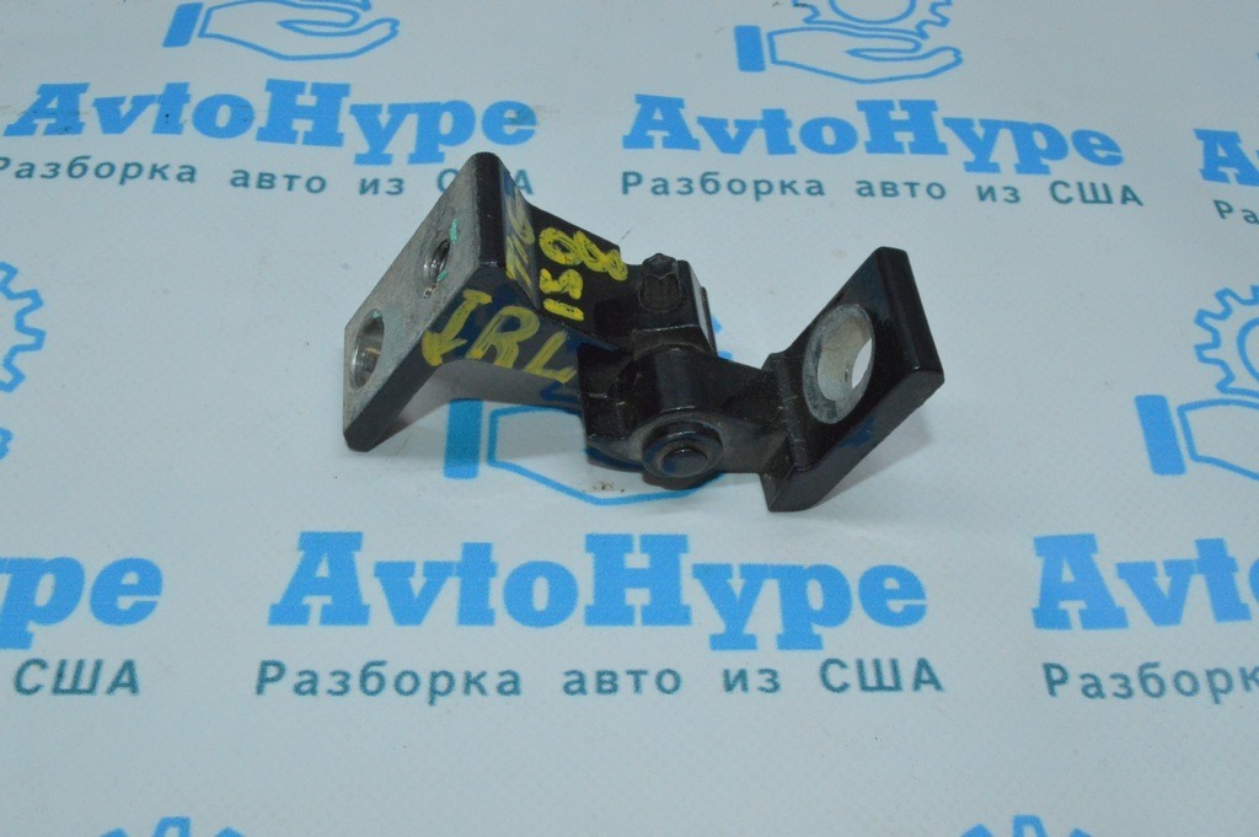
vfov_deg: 34.2
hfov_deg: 49.6
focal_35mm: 39
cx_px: 630
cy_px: 418
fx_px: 1363
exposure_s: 1/60
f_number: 25
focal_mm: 26
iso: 4500
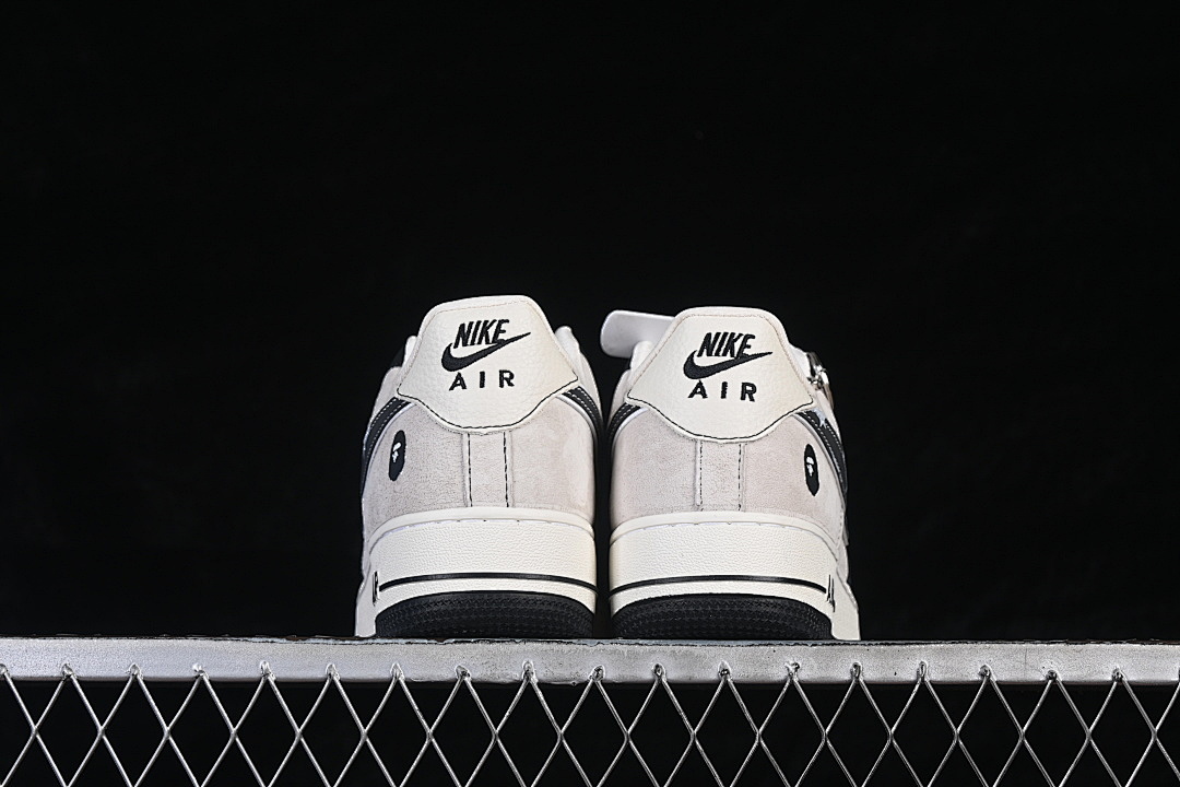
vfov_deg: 18.2
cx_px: 590
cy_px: 394
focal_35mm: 75
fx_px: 2458
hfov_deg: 27.0
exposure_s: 1/80
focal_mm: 50
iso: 160
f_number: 8
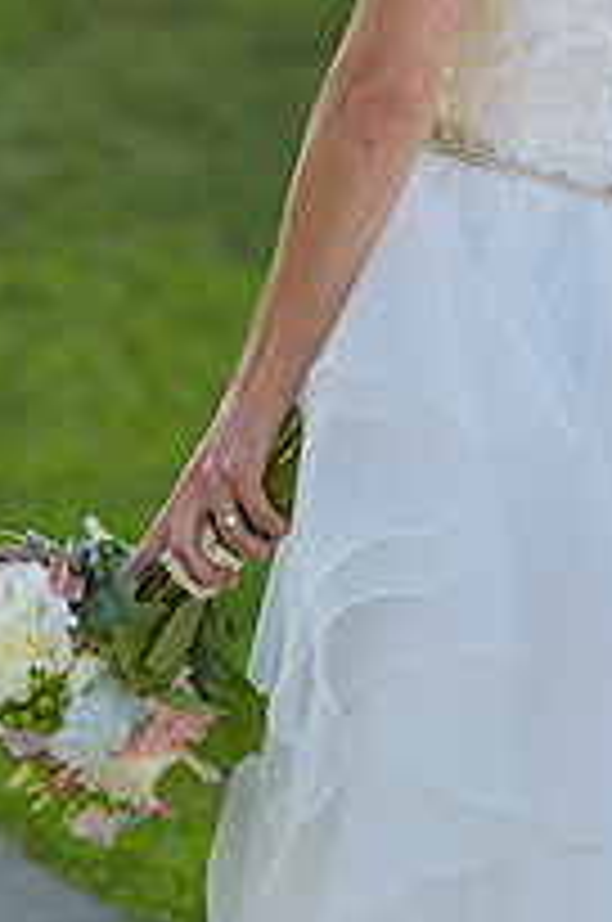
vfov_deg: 9.8
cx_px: 486
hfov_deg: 6.5
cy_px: -36
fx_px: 5347
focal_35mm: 209
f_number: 3.2
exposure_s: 1/800
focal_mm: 95
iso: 200
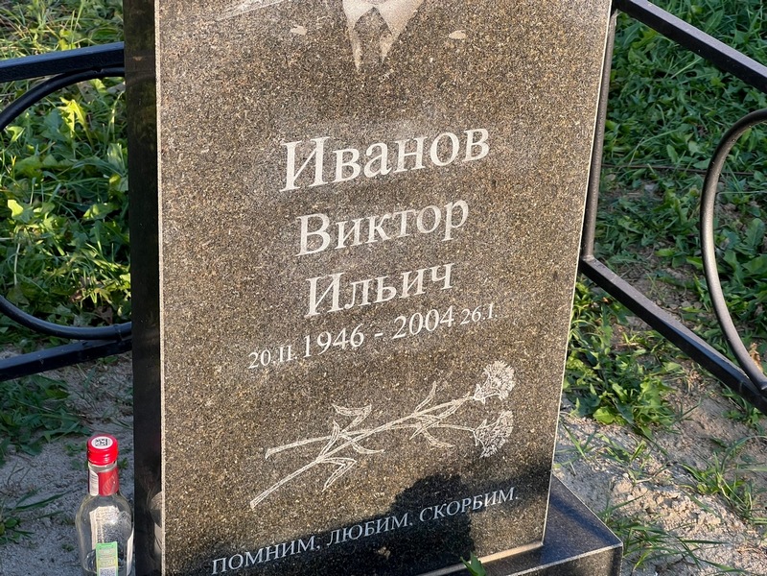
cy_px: 288
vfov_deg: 19.1
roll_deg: -1.0
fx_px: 1706
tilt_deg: -31.9
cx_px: 384
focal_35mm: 77
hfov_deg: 25.3
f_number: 2.8
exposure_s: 1/124
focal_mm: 9
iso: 32
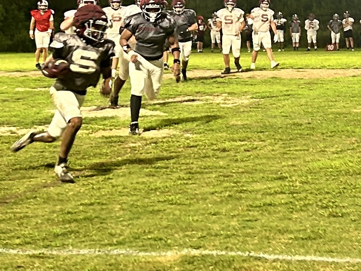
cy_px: 54
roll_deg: +2.1
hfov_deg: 42.5
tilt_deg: -0.4
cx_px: 91
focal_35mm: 43
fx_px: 448
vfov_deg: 32.7
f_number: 1.5
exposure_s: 1/63
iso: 125
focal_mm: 5.7
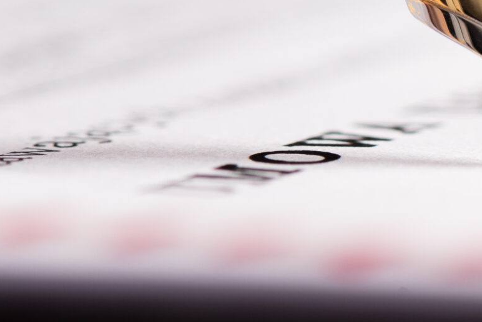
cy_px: -98
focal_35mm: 348
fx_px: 4663
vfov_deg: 3.9
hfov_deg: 5.9
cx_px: 737
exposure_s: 1/160
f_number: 13
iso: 200
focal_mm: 105
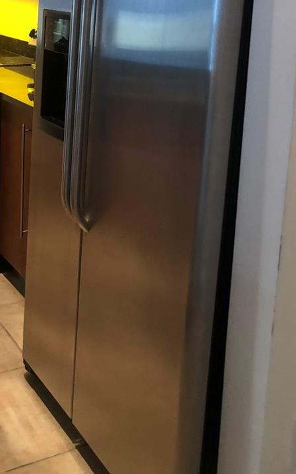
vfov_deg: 38.7
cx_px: 43
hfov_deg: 25.2
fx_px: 645
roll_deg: -1.0
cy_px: 91
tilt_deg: -8.6
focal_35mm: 50
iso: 64
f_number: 1.8
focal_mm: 3.99
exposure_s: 1/15
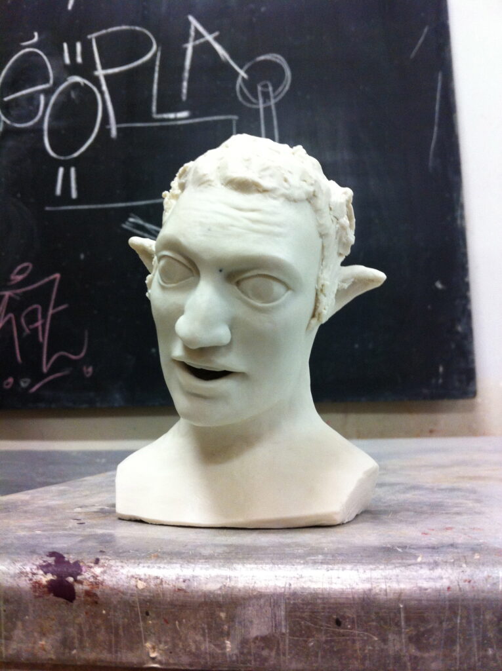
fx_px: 678
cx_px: 251
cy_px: 336
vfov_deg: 52.7
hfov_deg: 40.6
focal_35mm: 35
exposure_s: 1/15
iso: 200
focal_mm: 3.85
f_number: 2.8
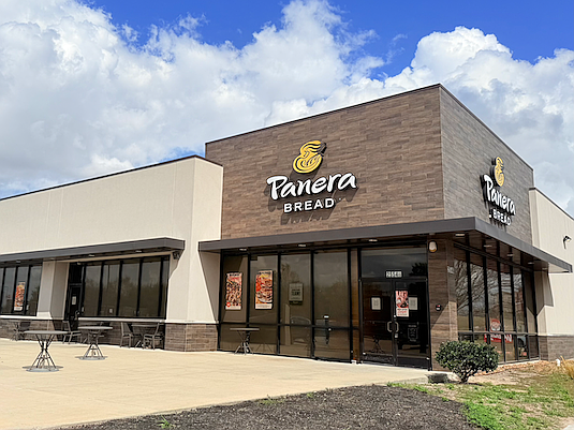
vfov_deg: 56.8
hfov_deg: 71.6
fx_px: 398
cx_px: 287
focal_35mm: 24
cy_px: 215
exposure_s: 1/10309
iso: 80
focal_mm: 6.76
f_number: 1.78
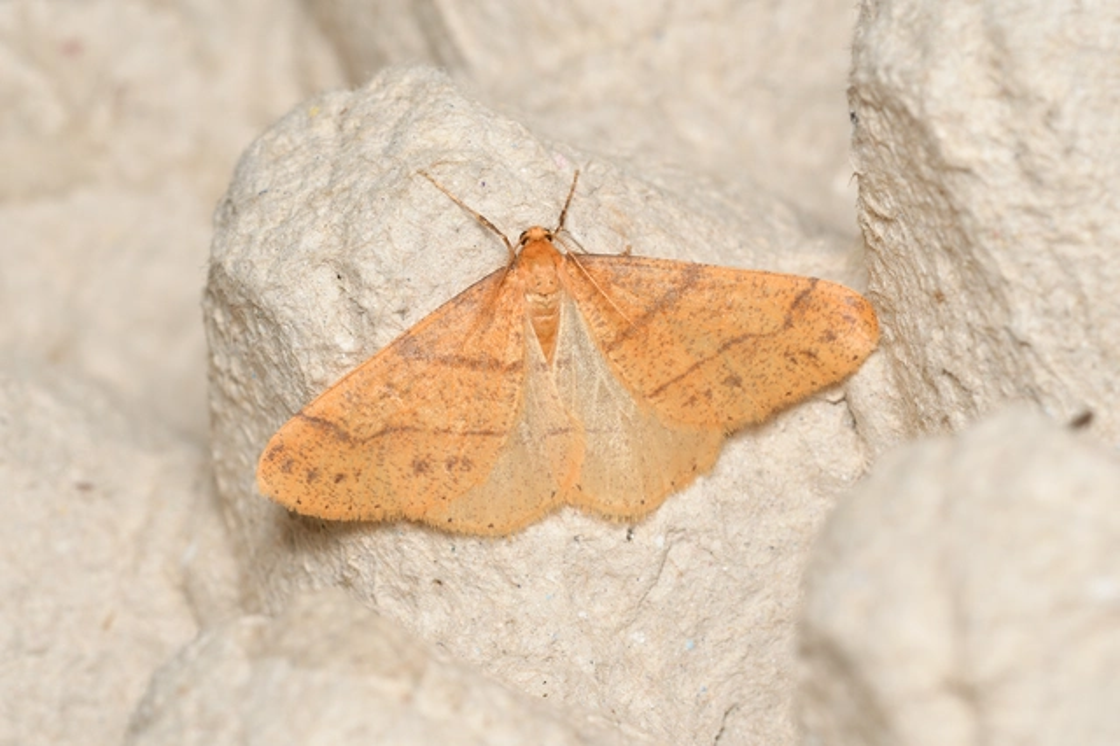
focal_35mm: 225
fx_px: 6996
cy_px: 373
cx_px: 560
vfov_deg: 6.1
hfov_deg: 9.2
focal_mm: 150
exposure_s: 1/250
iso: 100
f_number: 10
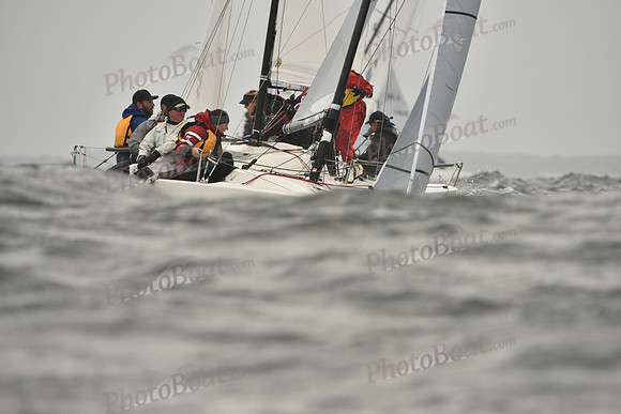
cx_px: 310
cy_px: 207
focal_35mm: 400
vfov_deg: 3.4
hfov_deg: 5.2
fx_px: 6901
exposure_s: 1/1250
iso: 400
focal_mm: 400
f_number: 6.3
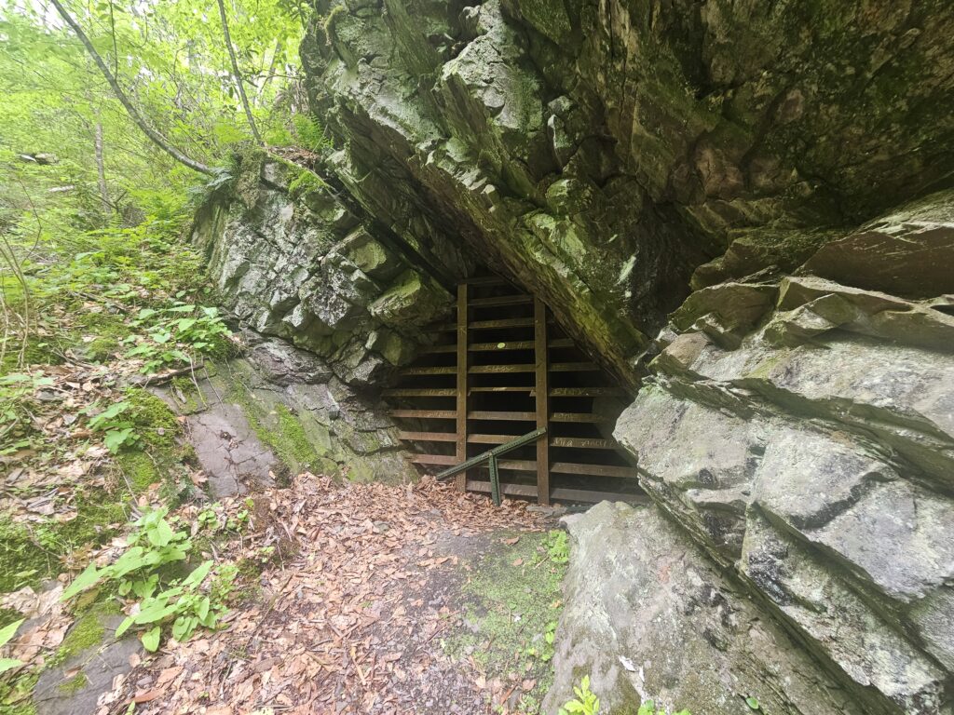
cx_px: 477
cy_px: 358
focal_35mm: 13
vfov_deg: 89.9
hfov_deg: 106.2
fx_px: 358
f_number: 2.2
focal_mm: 2.2
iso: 125
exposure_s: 1/60
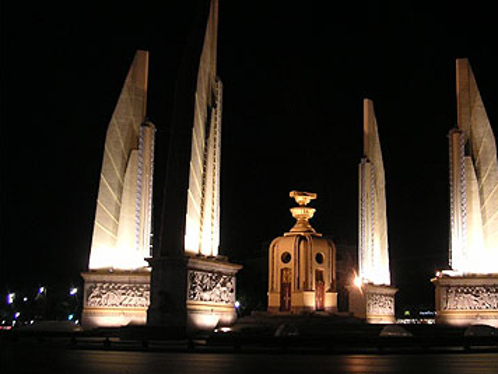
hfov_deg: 39.4
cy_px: 204
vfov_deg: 30.2
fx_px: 691
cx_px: 313
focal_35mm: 48
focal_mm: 6
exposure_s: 1/10
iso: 100
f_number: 2.8
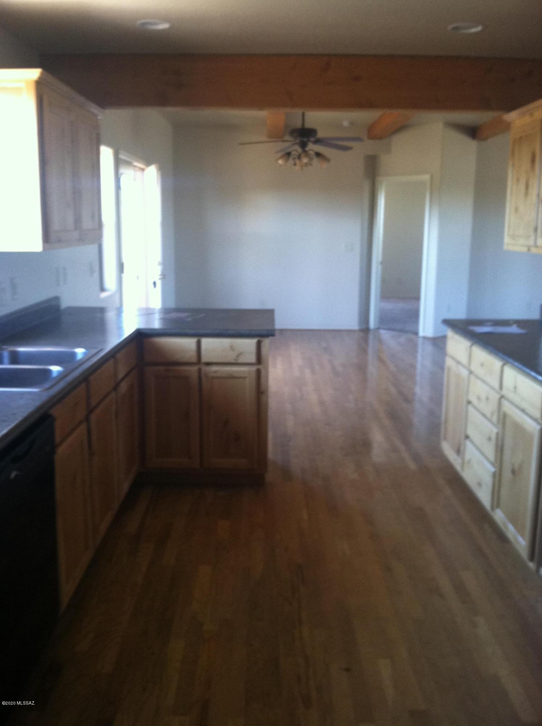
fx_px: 733
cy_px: 363
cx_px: 271
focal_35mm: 35
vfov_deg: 52.7
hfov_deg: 40.6
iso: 125
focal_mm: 3.85
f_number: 2.8
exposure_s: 1/15
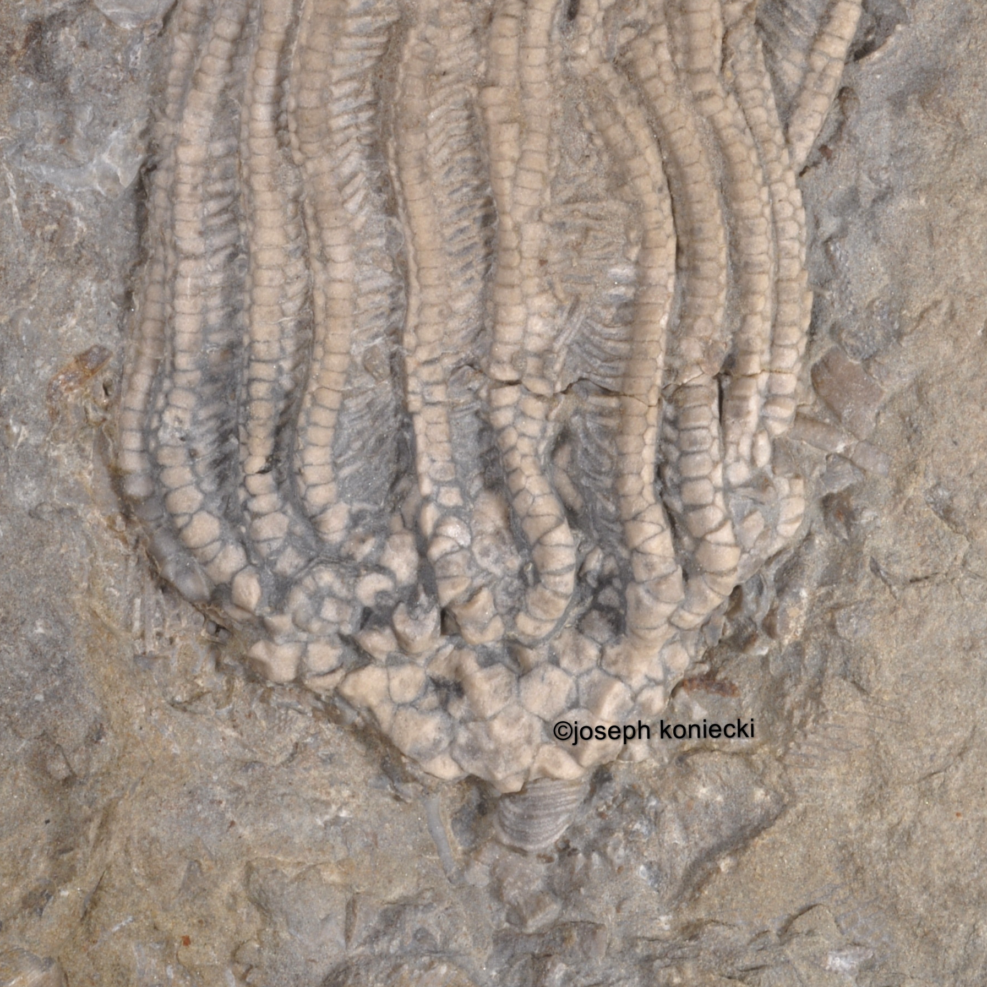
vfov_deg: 12.7
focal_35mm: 137
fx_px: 4419
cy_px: 167
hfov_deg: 12.7
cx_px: 555
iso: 200
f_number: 40
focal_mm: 60
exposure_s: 1/13
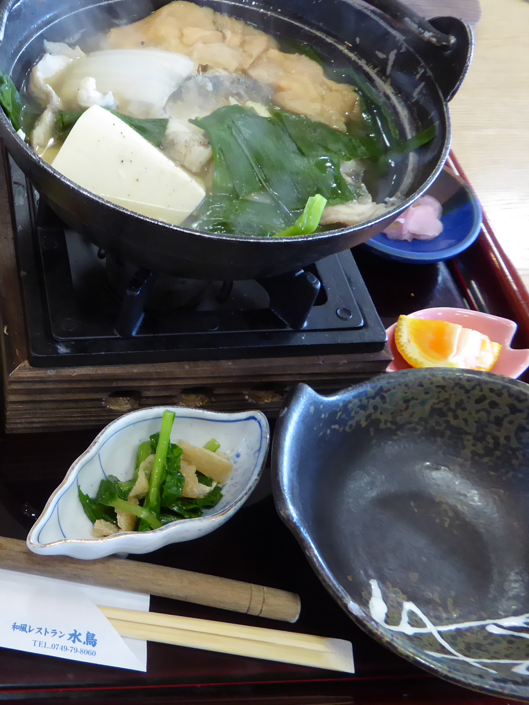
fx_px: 856
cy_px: 370
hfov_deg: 31.5
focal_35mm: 42
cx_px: -11
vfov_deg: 44.8
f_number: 3.3
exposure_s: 1/40
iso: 400
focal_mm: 4.3
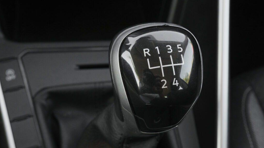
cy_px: 71
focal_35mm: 56
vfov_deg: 21.5
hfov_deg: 37.2
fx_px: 392
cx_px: 132
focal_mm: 35.3
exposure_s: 1/60
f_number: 9
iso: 2000
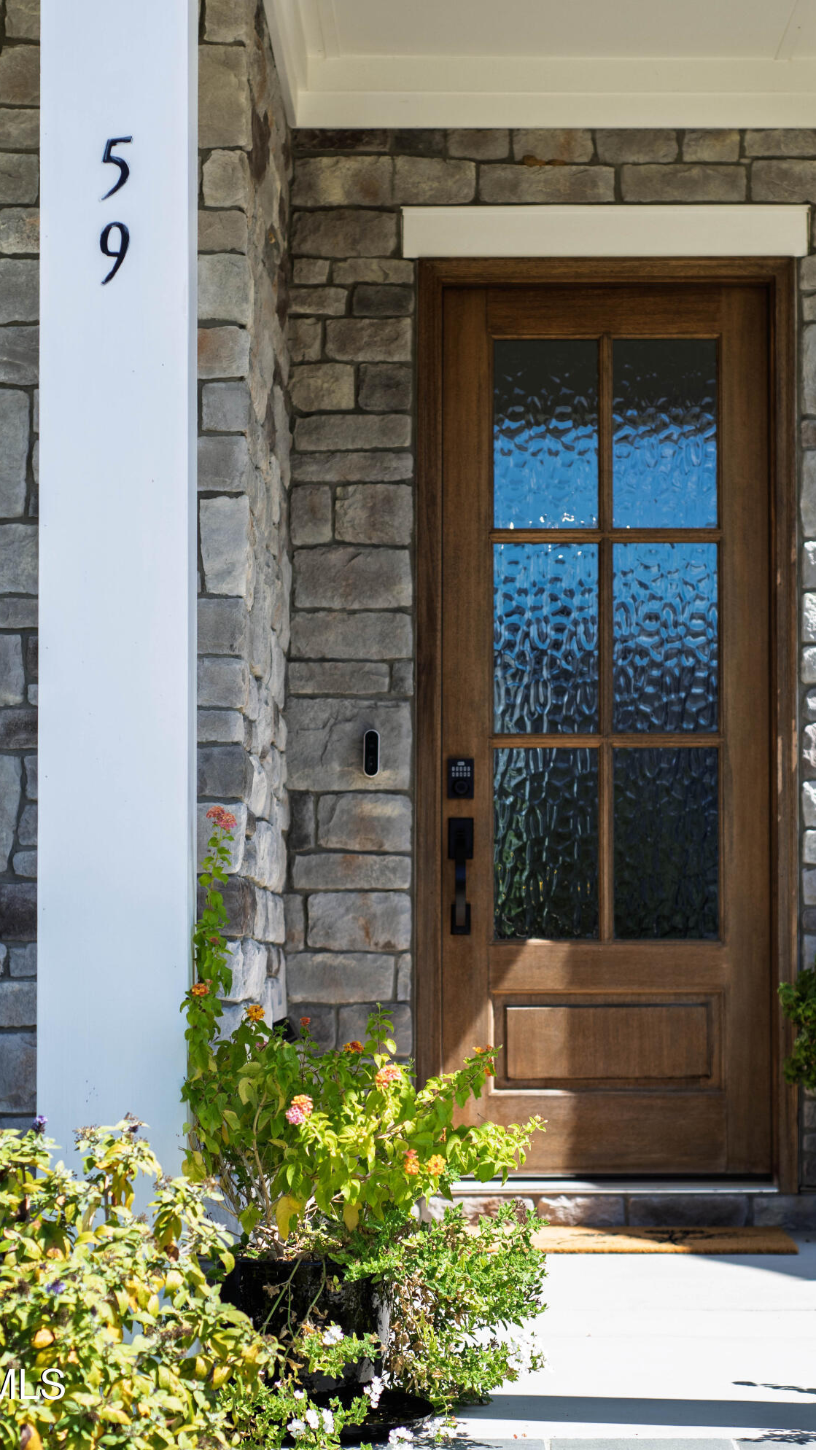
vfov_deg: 26.8
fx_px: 3038
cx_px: 436
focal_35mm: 79
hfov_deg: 15.3
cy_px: 722
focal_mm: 50
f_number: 3.5
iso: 160
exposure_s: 1/1000
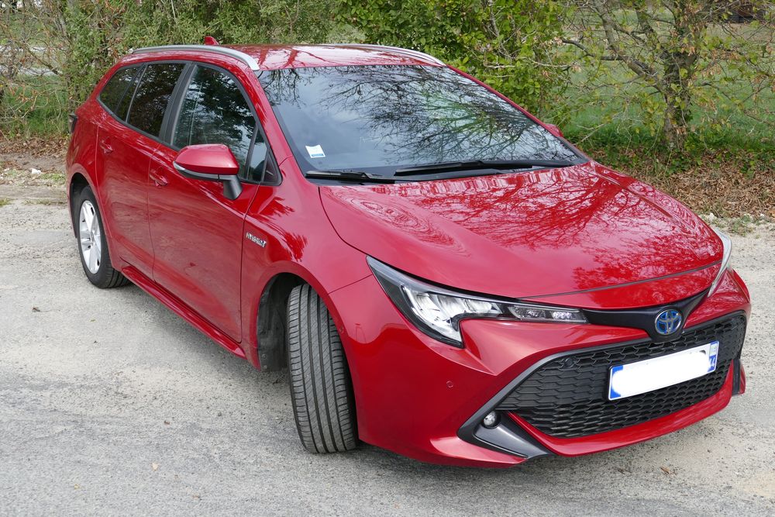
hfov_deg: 44.5
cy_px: 258
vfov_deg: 30.5
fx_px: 947
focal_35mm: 44
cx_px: 388
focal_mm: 16
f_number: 3.2
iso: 125
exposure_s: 1/667
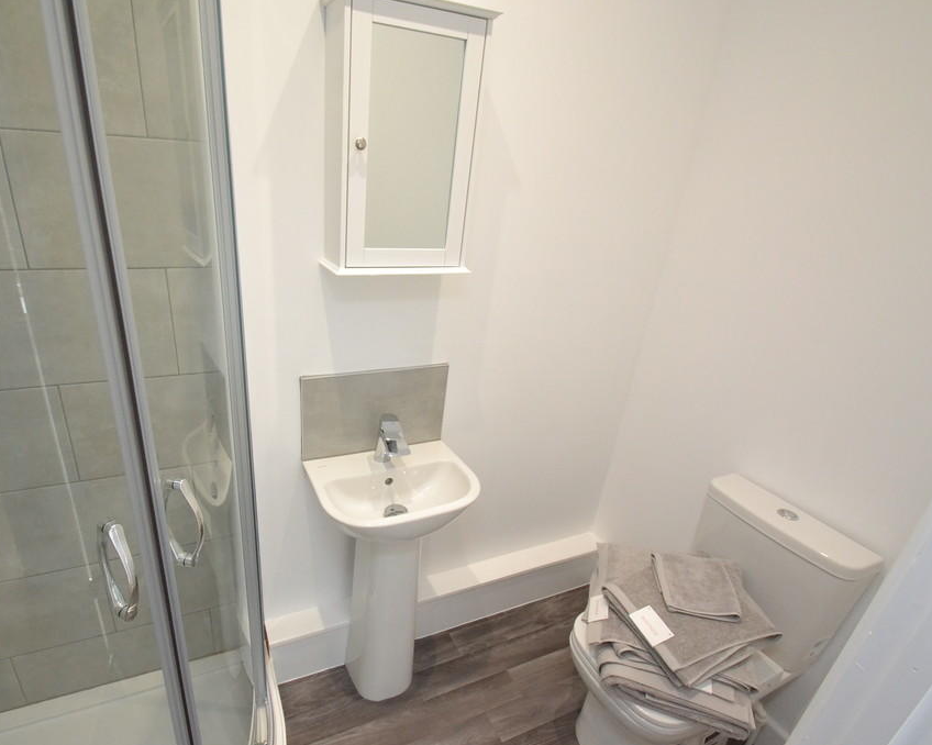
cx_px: 397
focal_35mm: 17
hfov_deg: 89.0
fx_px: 469
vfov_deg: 77.0
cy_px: 372
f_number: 8
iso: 2800
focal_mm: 10
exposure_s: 1/60
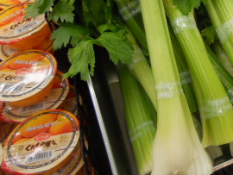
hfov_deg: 27.5
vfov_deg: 22.3
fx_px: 431
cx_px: 261
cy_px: 11
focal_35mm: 64
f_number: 3.2
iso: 80
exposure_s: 1/30
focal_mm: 4.9
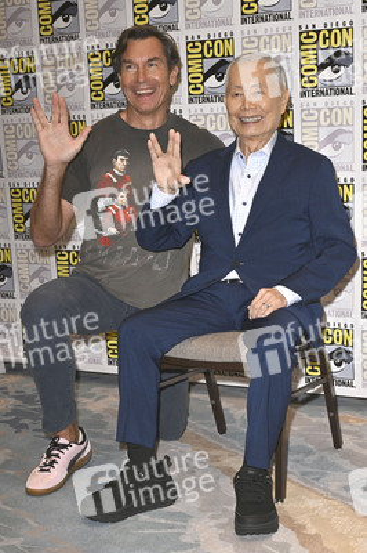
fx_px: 628
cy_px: 276
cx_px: 184
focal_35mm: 41
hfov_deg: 32.6
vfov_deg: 47.4
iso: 2000
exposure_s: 1/250
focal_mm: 41
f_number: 6.3
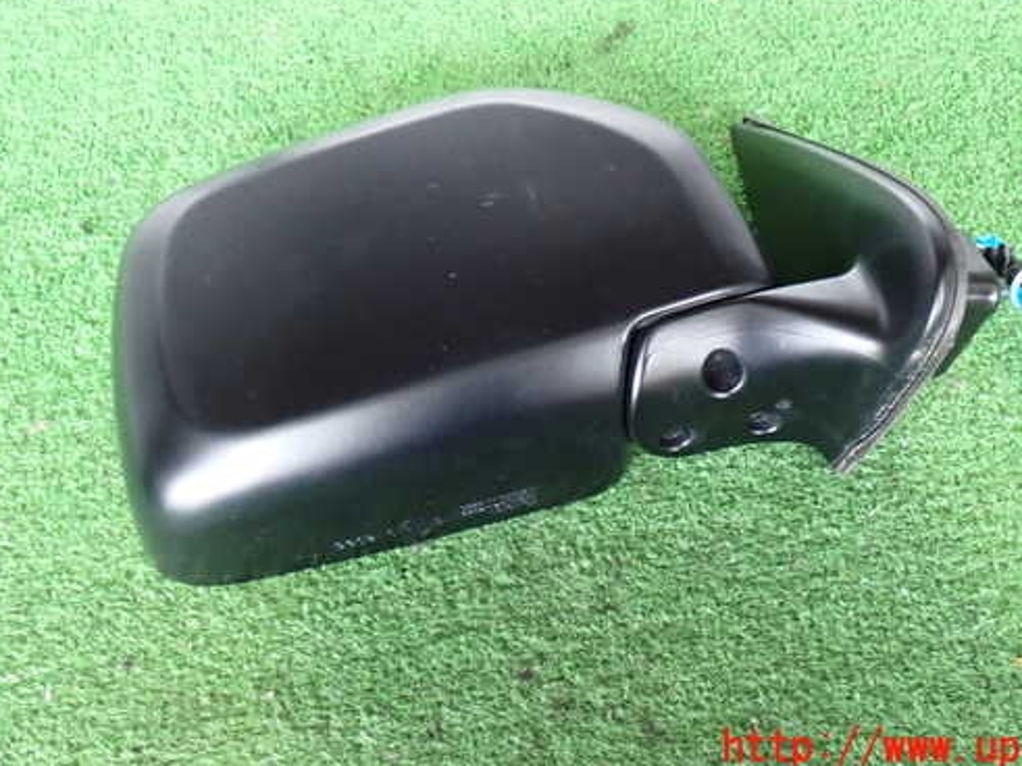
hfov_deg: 42.9
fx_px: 1299
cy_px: 306
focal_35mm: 44
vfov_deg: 32.8
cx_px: 568
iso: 800
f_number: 2.5
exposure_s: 1/30
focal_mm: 6.37
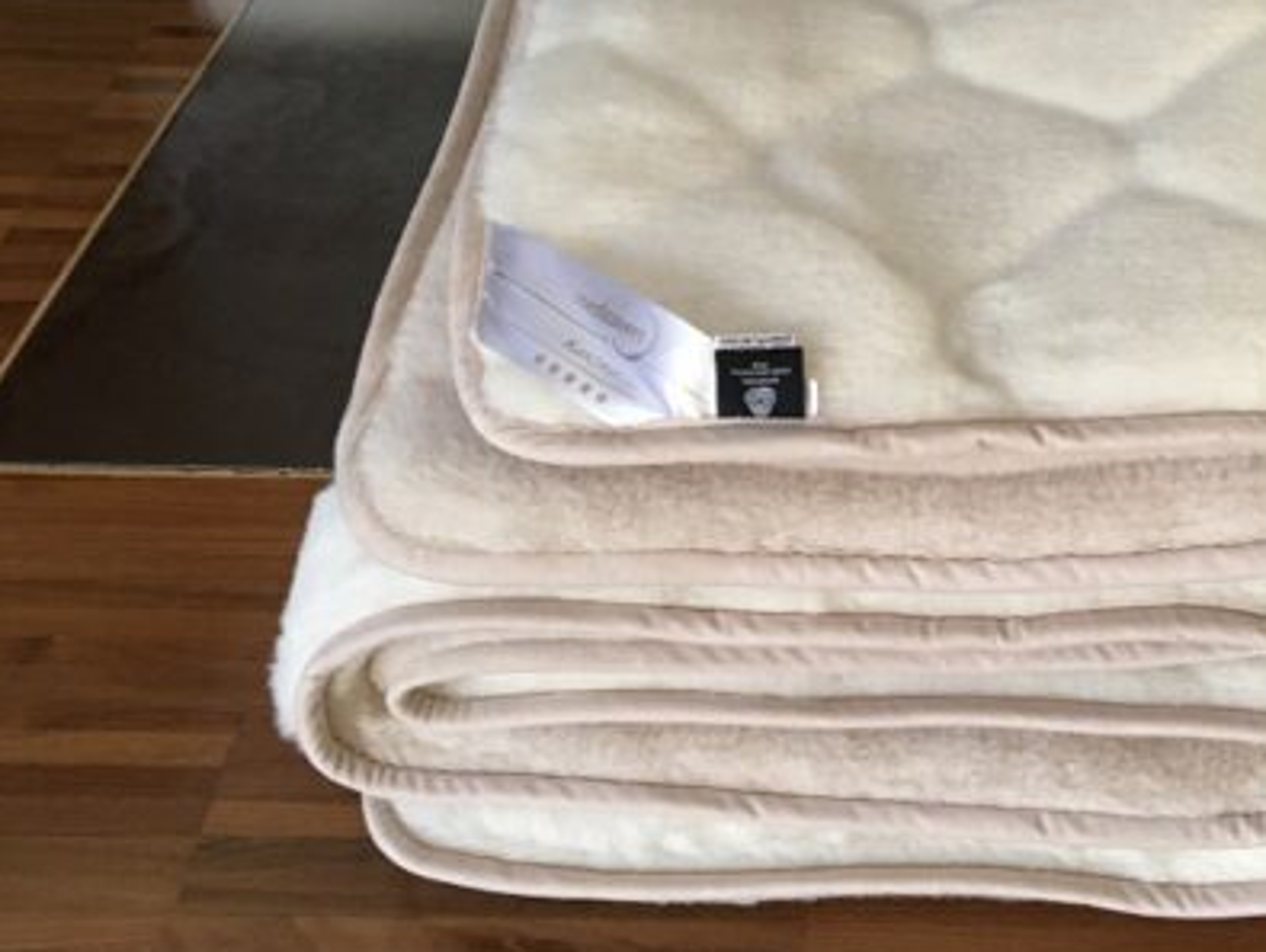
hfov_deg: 41.8
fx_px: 1611
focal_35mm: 44
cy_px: 279
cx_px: 933
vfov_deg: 32.5
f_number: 2.2
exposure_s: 1/33
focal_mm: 4.15
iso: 160
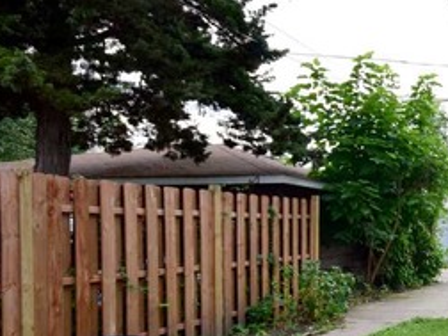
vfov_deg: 32.5
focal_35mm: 44
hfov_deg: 33.6
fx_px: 569
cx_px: 556
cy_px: 236
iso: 500
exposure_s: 1/250
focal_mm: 12
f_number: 8
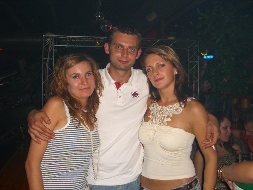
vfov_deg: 37.7
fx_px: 278
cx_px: 126
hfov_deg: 49.0
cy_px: 95
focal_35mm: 38
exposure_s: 1/60
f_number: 2.8
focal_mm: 7.9
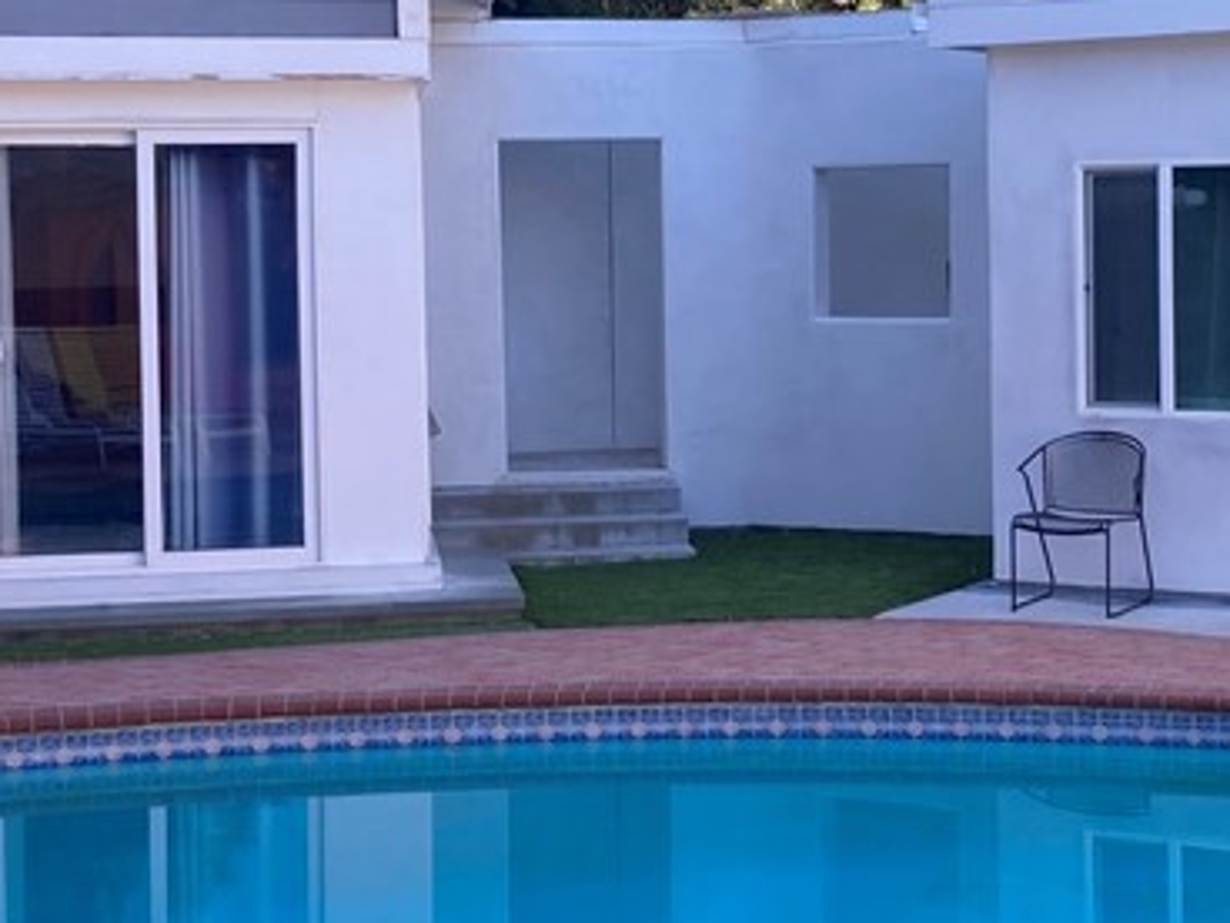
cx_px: 869
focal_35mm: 78
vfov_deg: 18.8
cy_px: 294
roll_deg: +1.4
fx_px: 2772
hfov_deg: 24.8
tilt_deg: -1.2
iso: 20
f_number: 1.8
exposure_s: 1/191
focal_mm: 3.99
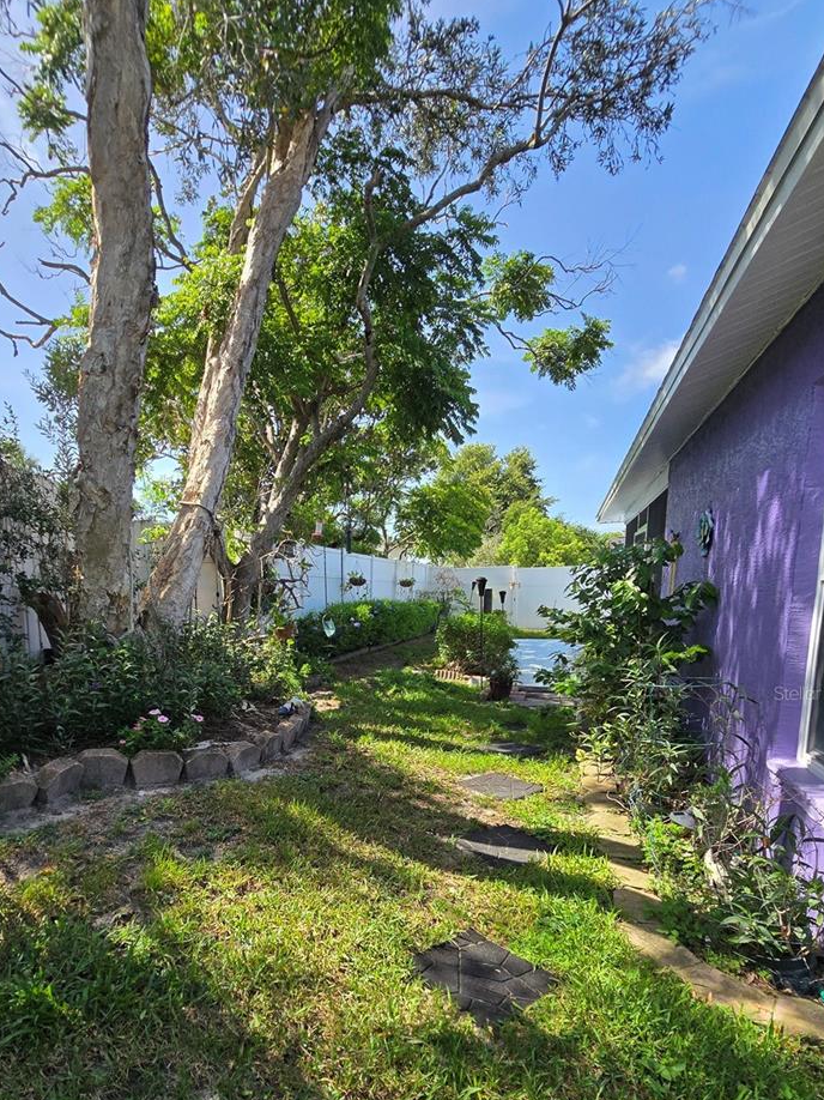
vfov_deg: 89.1
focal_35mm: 17
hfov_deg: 73.7
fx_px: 540
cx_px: 320
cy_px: 693
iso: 80
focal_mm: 2.2
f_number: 2.2
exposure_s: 1/2000
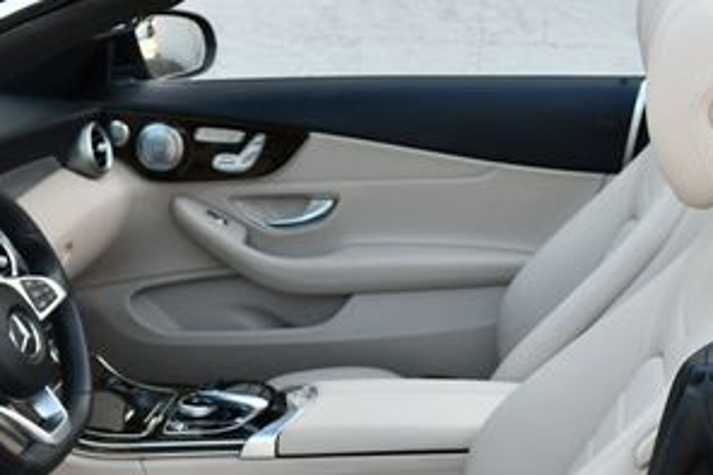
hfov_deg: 25.9
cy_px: 417
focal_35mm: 78
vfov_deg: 17.2
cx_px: 265
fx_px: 1544
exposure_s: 1/250
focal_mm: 18
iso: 400
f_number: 5
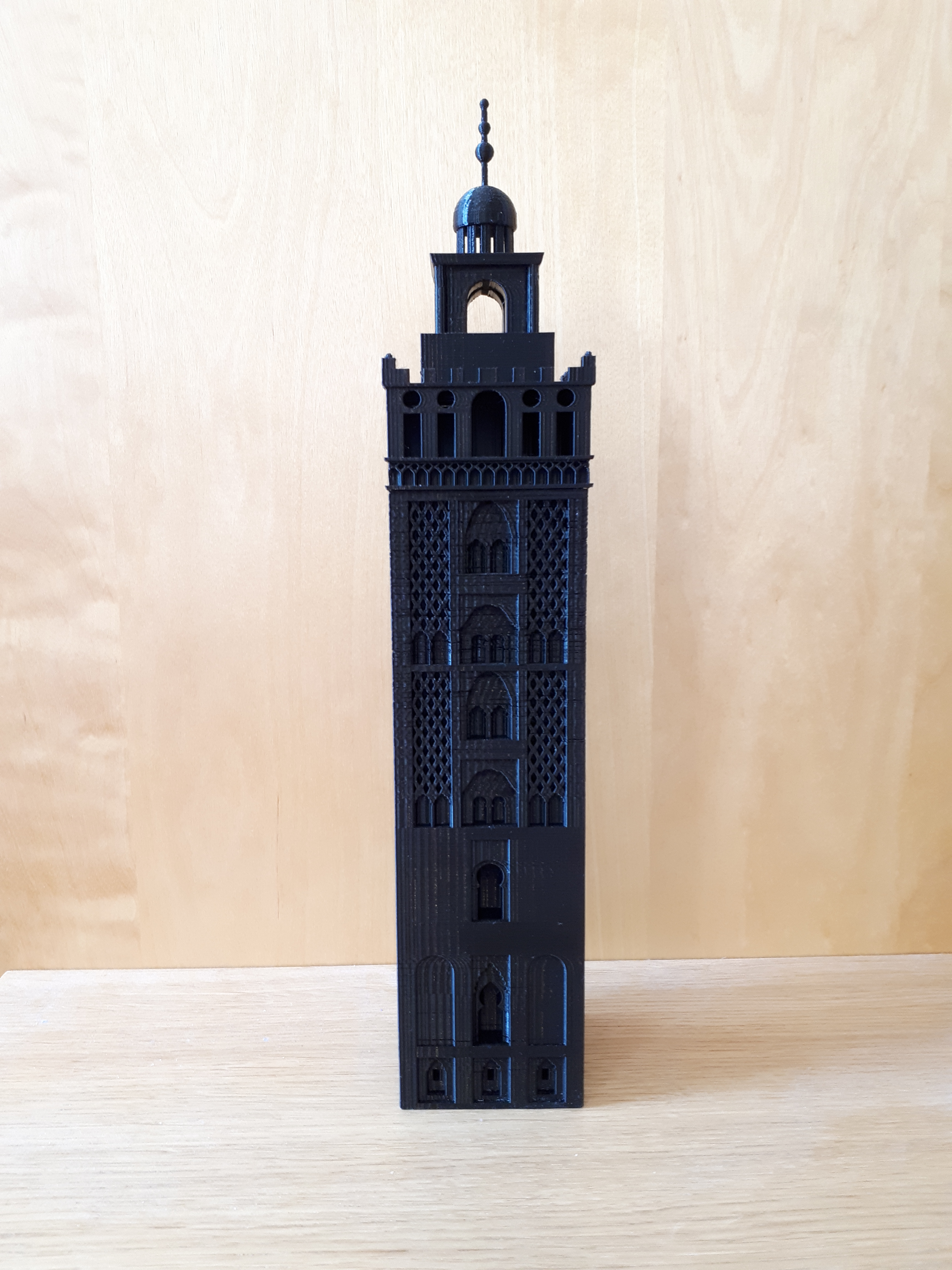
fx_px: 990
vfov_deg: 65.3
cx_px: 476
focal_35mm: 27
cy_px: 635
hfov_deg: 51.4
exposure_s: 1/20
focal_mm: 3.6
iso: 160
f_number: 1.9
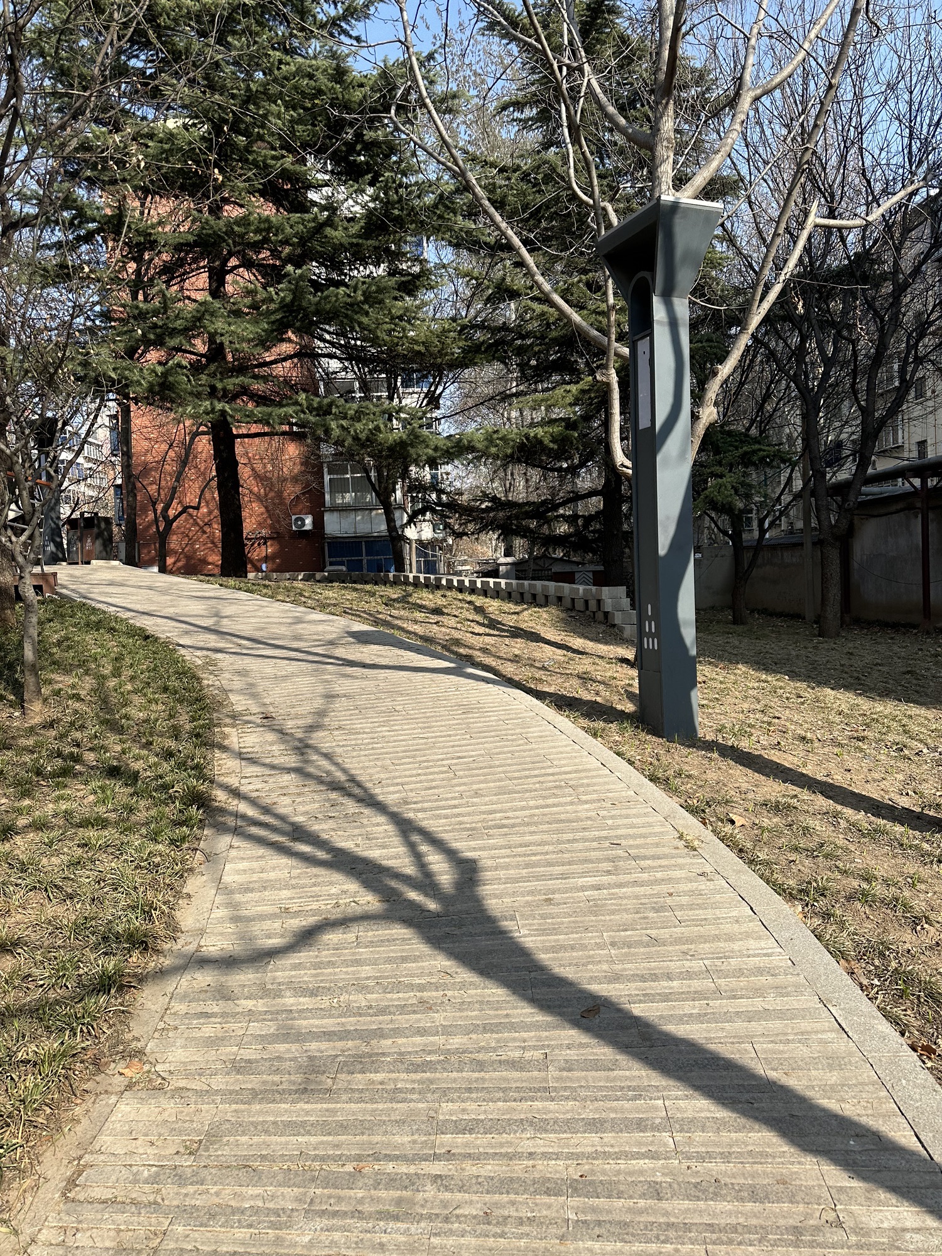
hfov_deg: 56.8
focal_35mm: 24
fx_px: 871
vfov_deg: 71.6
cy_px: 628
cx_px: 471
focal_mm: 6.86
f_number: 1.78
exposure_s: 1/2732
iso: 80
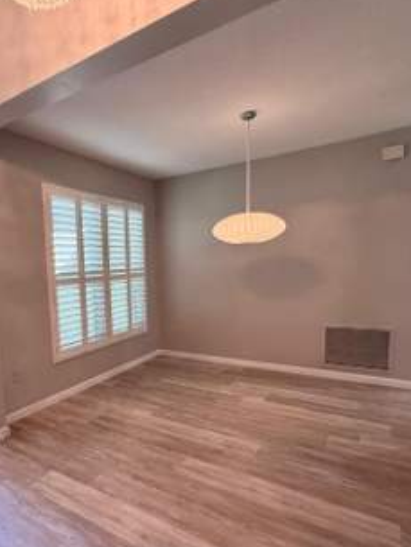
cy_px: 310
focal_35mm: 22
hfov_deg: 58.6
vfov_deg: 76.0
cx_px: 113
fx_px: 348
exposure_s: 1/120
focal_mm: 2.22
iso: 250
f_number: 2.2
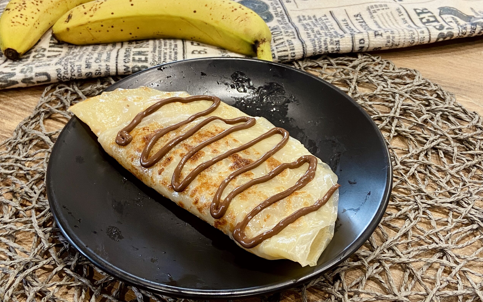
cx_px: 238
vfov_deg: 44.5
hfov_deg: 66.5
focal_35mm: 28
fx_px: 369
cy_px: 156
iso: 100
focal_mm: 4.25
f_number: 1.8
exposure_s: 1/50
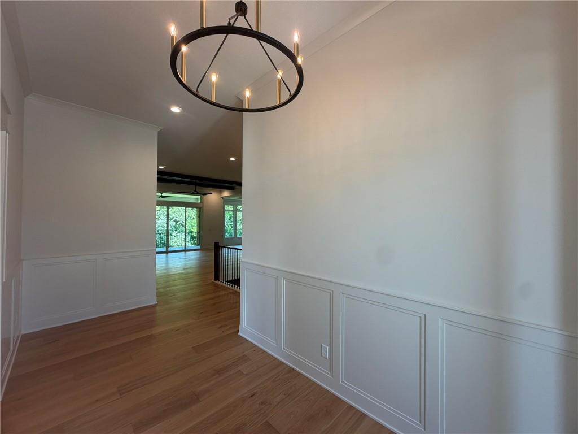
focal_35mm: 14
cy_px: 217
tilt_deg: +0.4
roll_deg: -0.4
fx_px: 234
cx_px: 289
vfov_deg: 85.7
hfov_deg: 102.1
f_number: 2.2
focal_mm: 2.22
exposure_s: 1/120
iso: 125
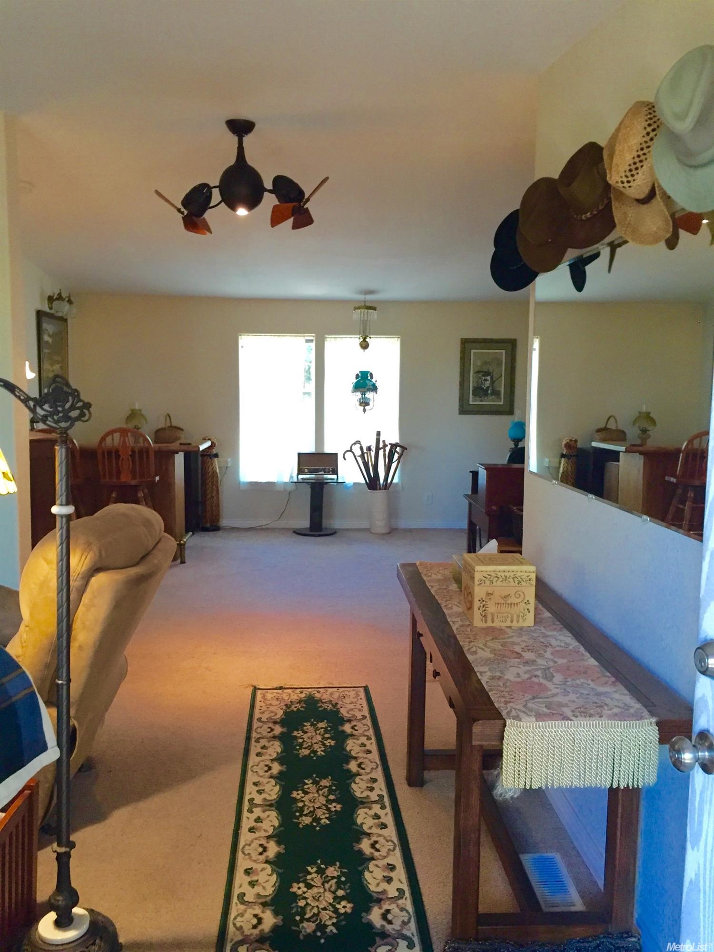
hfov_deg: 48.2
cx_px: 357
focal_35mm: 29
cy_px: 476
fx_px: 798
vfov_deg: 61.7
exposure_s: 1/30
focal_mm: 4.15
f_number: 2.2
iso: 160
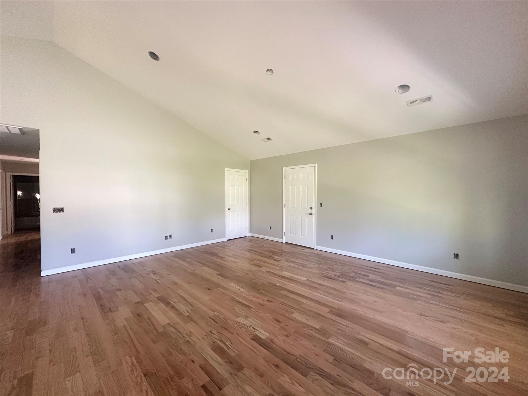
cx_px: 264
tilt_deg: -1.0
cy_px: 198
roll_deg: -0.4
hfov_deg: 102.1
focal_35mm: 14
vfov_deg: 85.7
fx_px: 214
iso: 250
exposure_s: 1/99
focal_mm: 2.22
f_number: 2.2
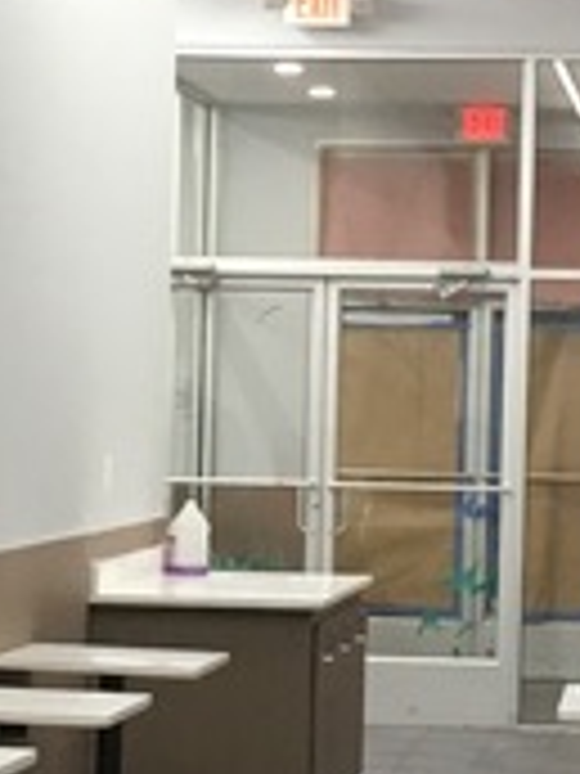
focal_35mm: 173
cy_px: 436
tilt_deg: -1.1
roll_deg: -1.1
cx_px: 211
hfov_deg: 8.6
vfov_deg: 11.4
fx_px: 3865
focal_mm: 4.15
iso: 100
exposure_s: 1/30
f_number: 2.2
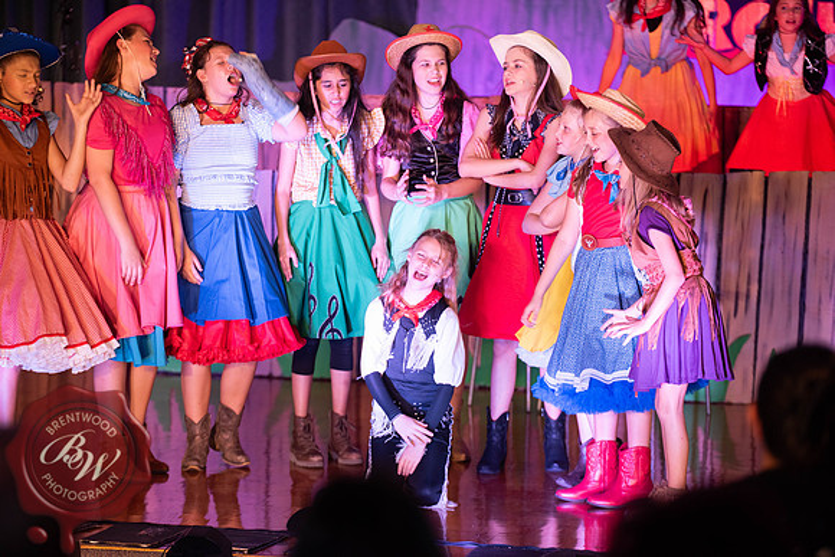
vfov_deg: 9.8
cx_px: 418
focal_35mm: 140
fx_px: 3248
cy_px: 278
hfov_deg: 14.7
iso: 560
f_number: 2.8
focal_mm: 140
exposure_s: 1/160
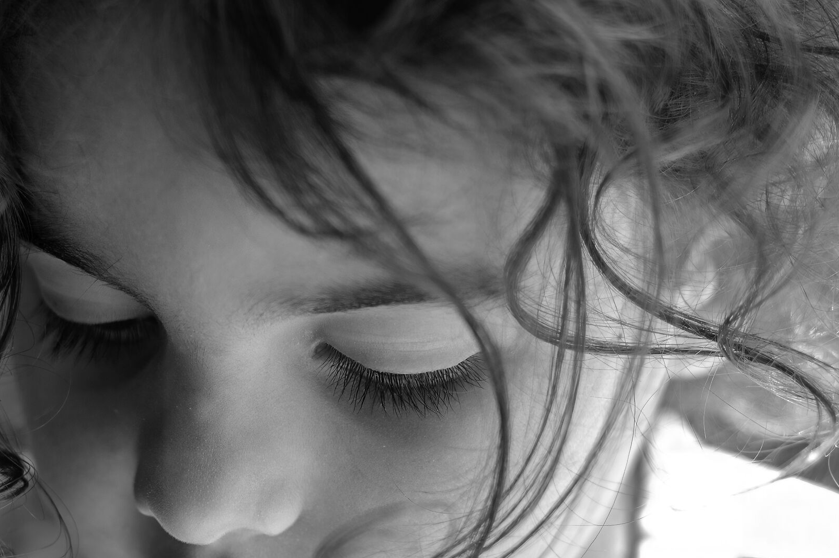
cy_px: 355
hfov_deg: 12.0
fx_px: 4005
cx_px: 358
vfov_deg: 8.0
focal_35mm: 172
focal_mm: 77
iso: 100
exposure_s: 1/125
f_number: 2.5
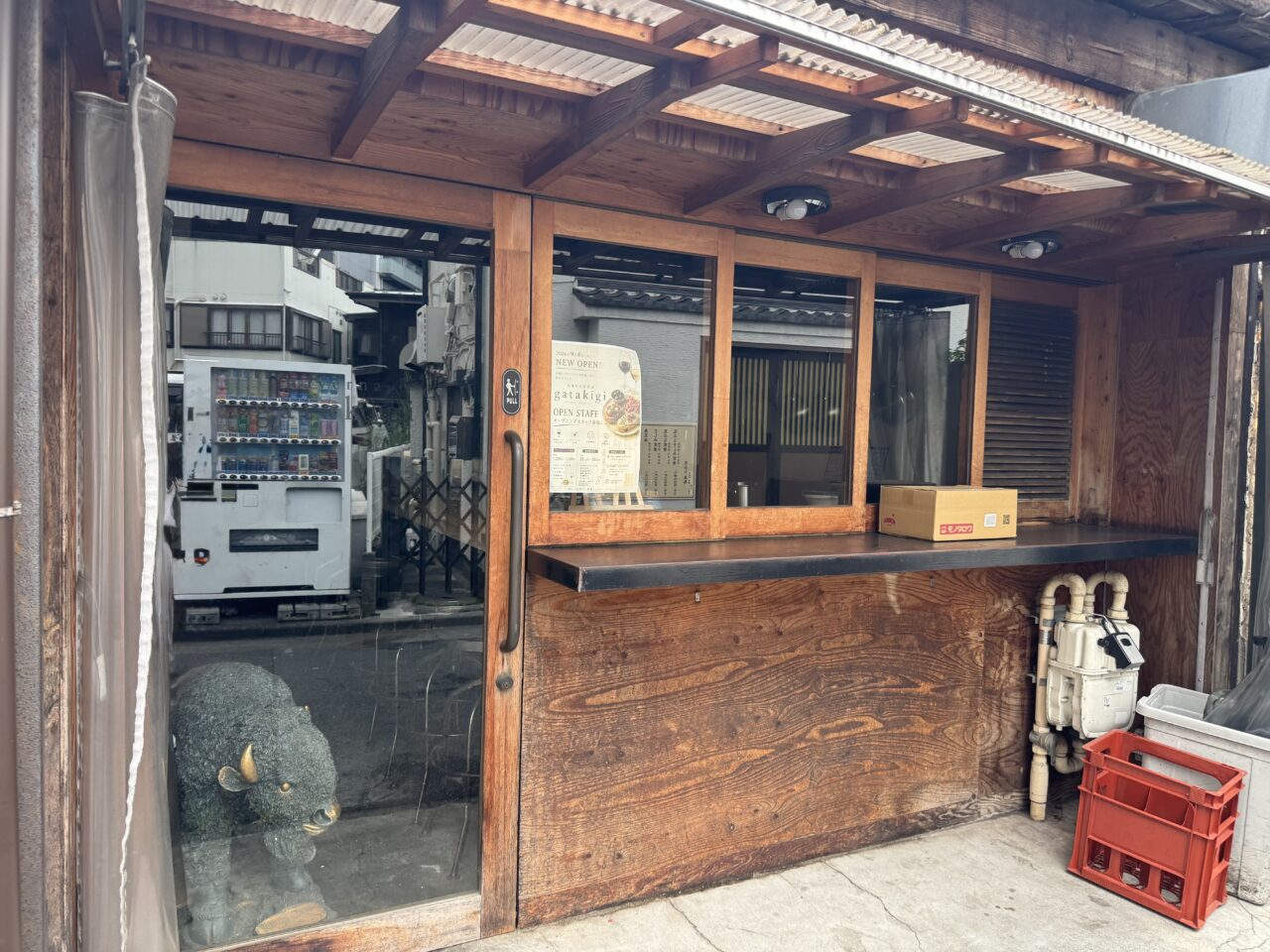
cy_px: 476
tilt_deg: -1.3
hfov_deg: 71.6
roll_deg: -0.1
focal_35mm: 24
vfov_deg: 56.8
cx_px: 635
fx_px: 881
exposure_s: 1/121
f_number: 1.78
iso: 160
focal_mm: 6.76
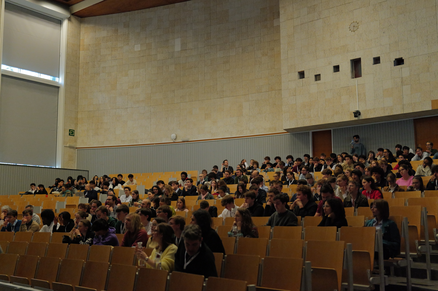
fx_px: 523
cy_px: 146
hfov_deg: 45.5
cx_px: 219
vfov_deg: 31.2
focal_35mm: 43
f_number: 2
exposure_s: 1/2000
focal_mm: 43
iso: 6400
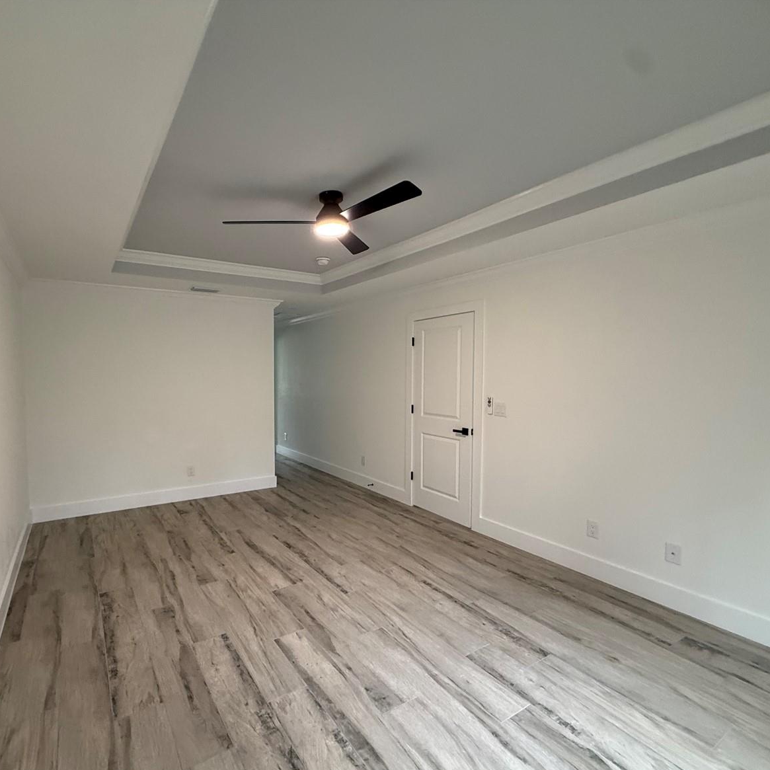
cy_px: 393
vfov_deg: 84.0
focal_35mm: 17
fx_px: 428
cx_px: 320
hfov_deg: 83.2
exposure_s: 1/82
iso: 320
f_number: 2.2
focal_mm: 2.22
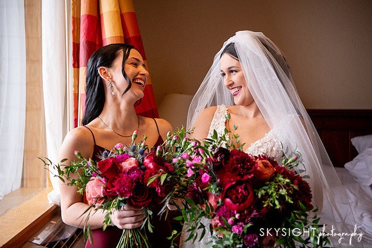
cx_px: 192
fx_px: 543
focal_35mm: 53
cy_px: 118
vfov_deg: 25.7
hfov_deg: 37.8
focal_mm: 50
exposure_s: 1/1600
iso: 2500
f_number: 3.2
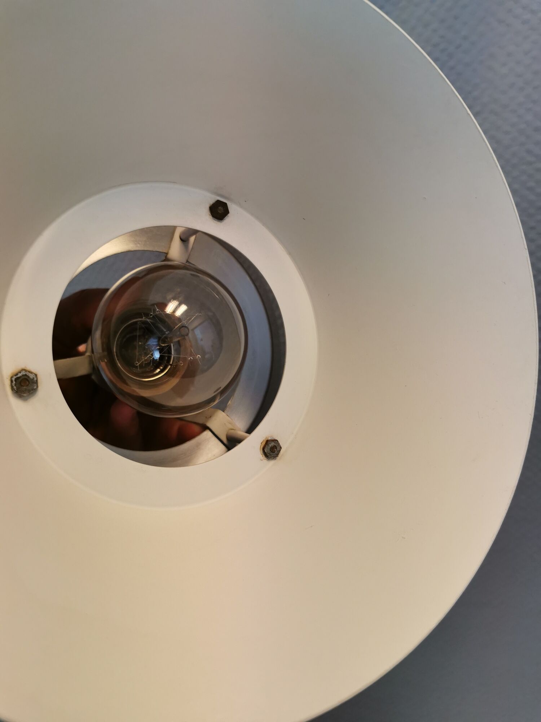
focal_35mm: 27
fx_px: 563
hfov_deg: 51.4
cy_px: 361
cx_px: 270
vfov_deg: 65.3
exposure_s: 1/120
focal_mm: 5.56
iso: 160
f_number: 1.6
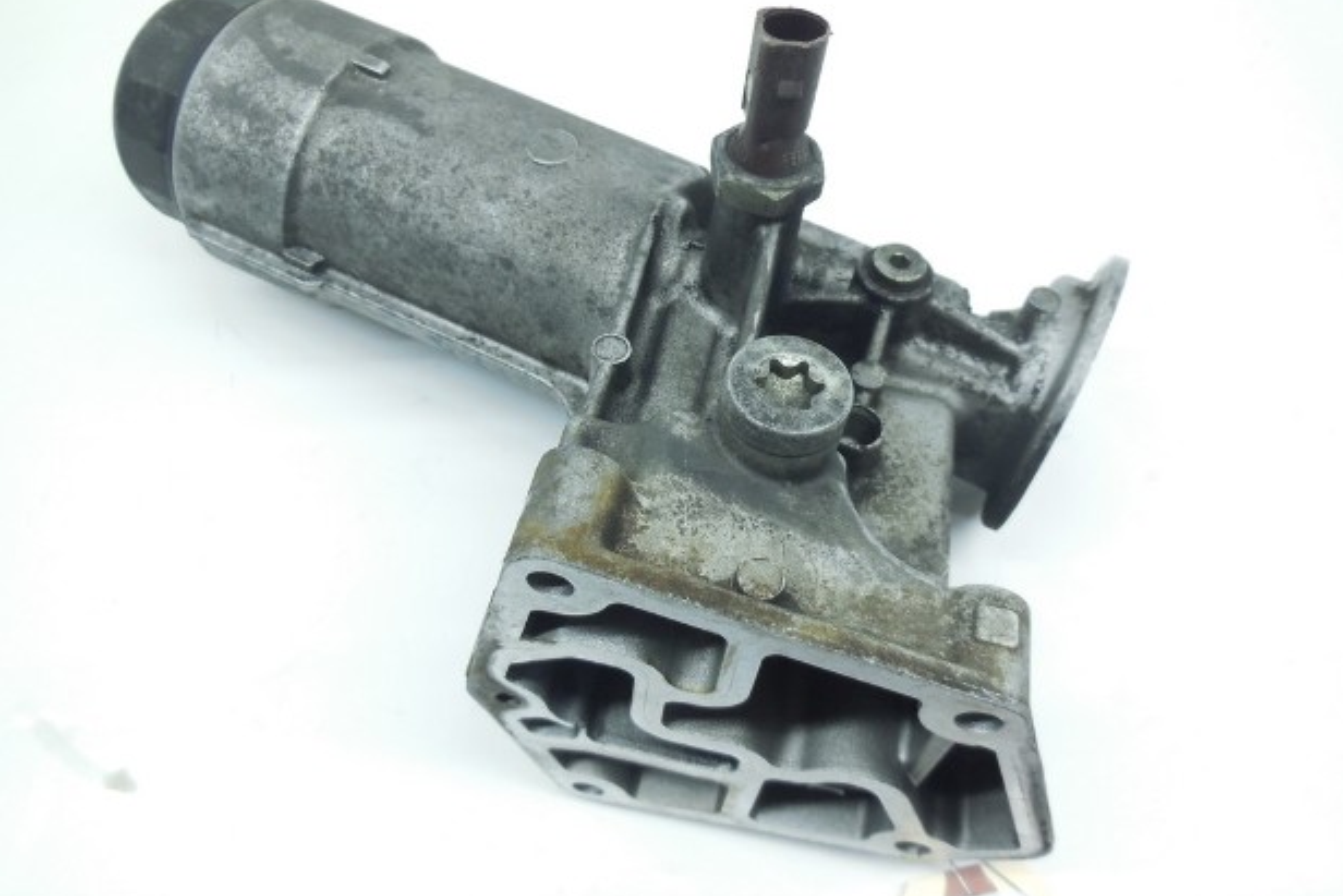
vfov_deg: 47.9
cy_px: 458
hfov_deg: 67.4
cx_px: 661
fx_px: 1007
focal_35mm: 27
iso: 125
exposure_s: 1/50
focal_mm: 4.5
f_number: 3.1
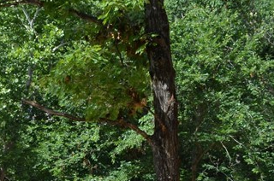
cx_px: -119
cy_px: 221
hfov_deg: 19.7
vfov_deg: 14.3
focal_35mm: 92
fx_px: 699
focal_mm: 18
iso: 100
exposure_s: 1/160
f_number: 6.3
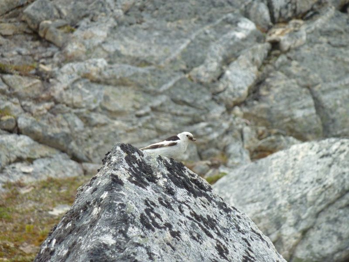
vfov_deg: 5.0
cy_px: 131
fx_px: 3025
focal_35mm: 300
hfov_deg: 6.6
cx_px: 174
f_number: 4.9
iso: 160
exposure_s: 1/400
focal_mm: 49.2
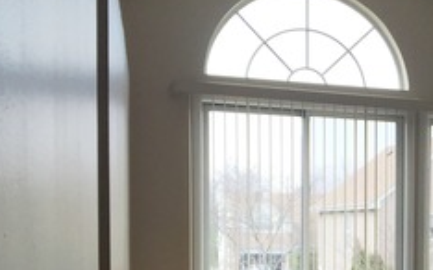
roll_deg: -0.9
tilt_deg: -5.0
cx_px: 566
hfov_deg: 22.1
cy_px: 301
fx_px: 991
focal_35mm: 84
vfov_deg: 15.1
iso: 32
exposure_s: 1/388
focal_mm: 4.15
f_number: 2.2
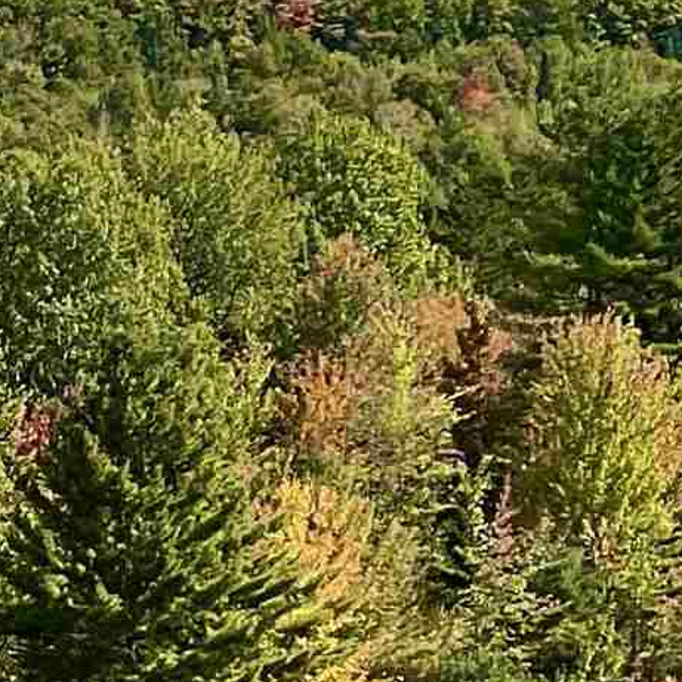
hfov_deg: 5.5
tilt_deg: -4.4
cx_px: -1098
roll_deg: +1.4
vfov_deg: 5.7
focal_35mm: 306
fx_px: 6821
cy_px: 916
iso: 25
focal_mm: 6
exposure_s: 1/1142
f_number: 2
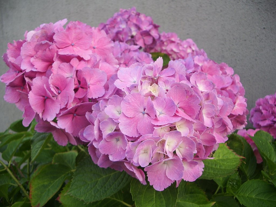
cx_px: 138
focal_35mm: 35
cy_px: 104
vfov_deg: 40.7
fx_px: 279
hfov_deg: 52.6
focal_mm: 5.8
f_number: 2.6
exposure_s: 1/60
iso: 50
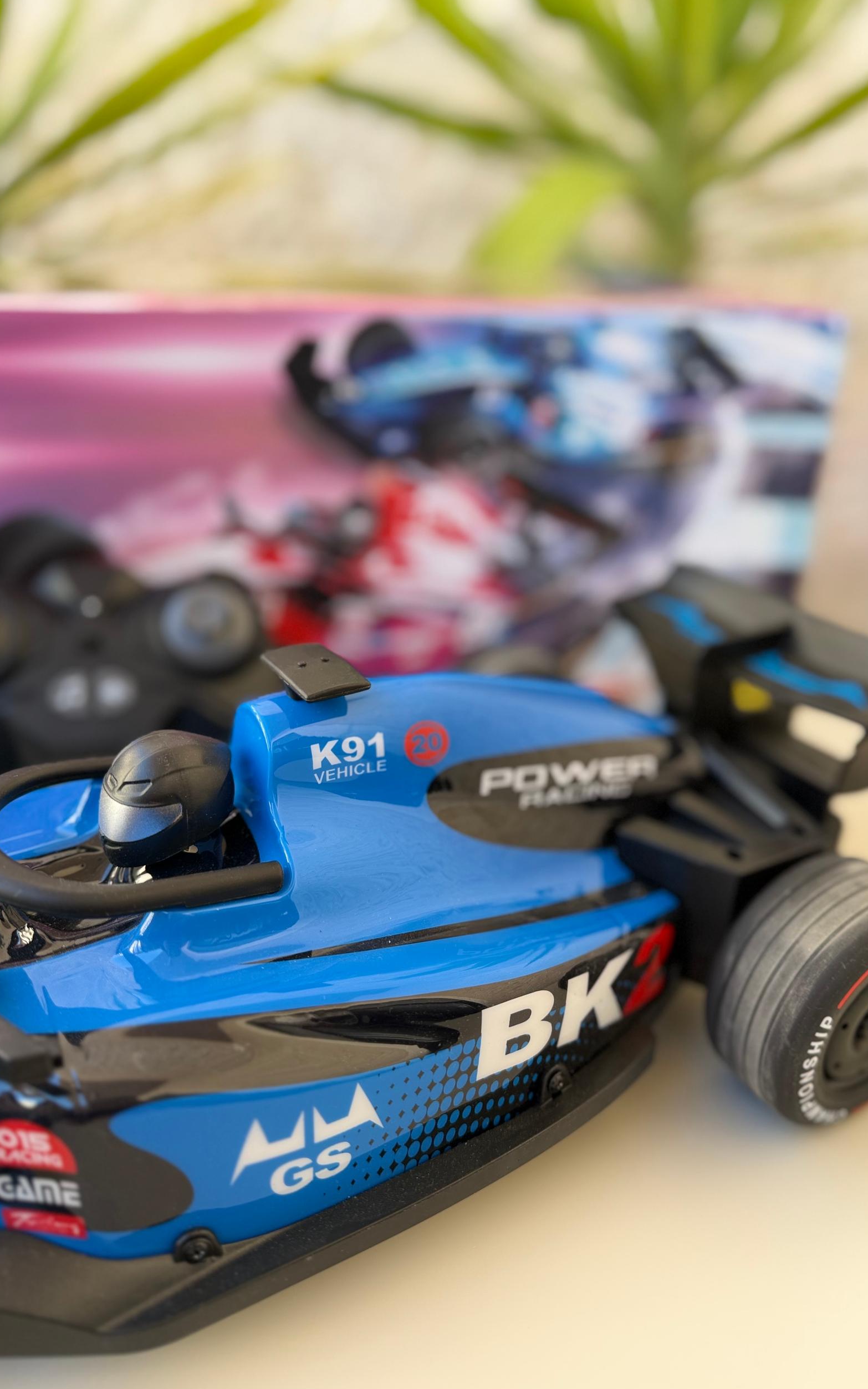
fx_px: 984
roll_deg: -3.2
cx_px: 492
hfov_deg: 47.5
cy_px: 705
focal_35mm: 26
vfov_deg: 70.4
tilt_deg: -26.3
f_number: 1.78
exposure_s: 1/166
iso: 64
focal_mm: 6.76
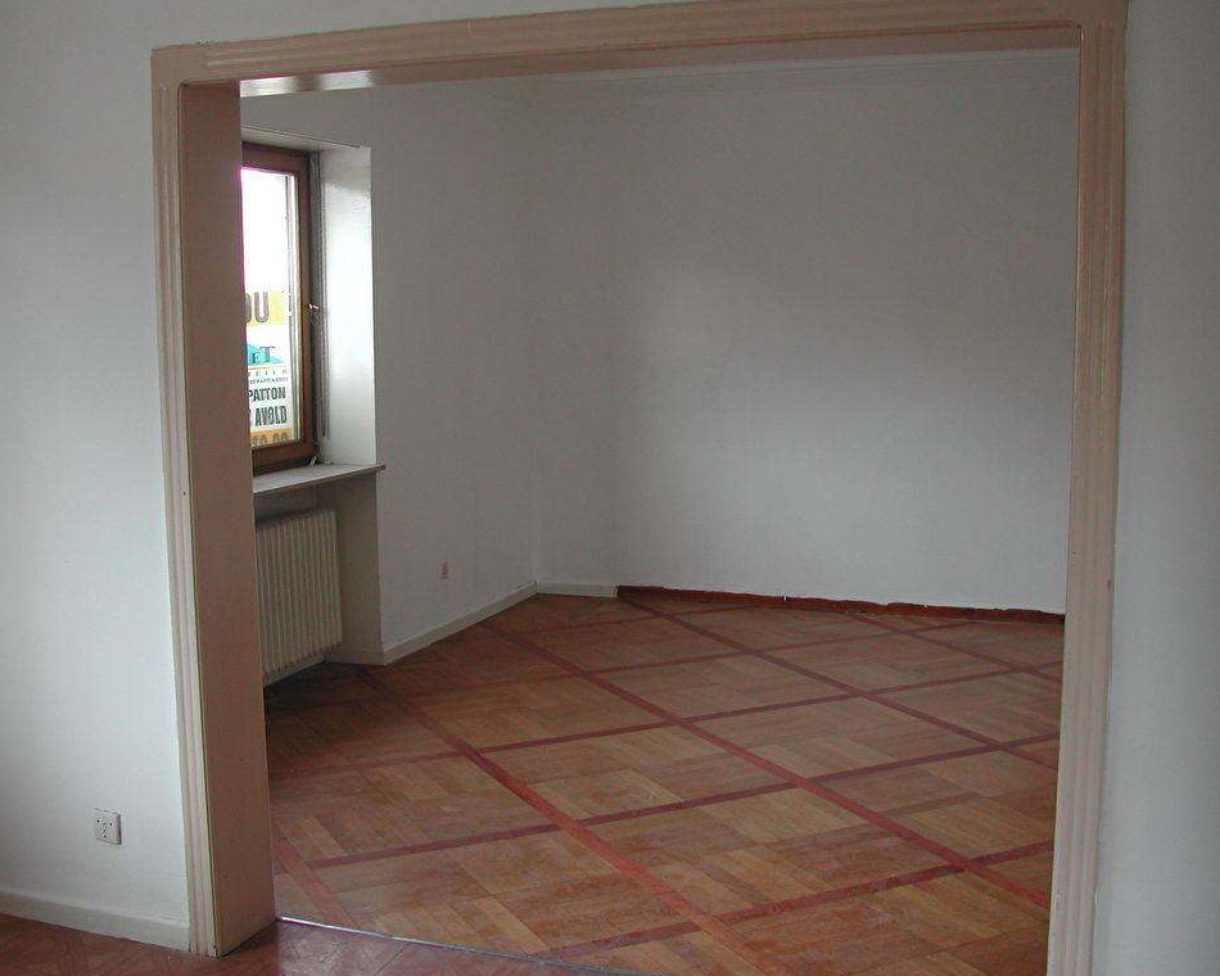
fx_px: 1444
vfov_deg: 37.3
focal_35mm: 40
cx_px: 579
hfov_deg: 45.8
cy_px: 489
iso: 100
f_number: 2.8
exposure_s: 1/53.9
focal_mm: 8
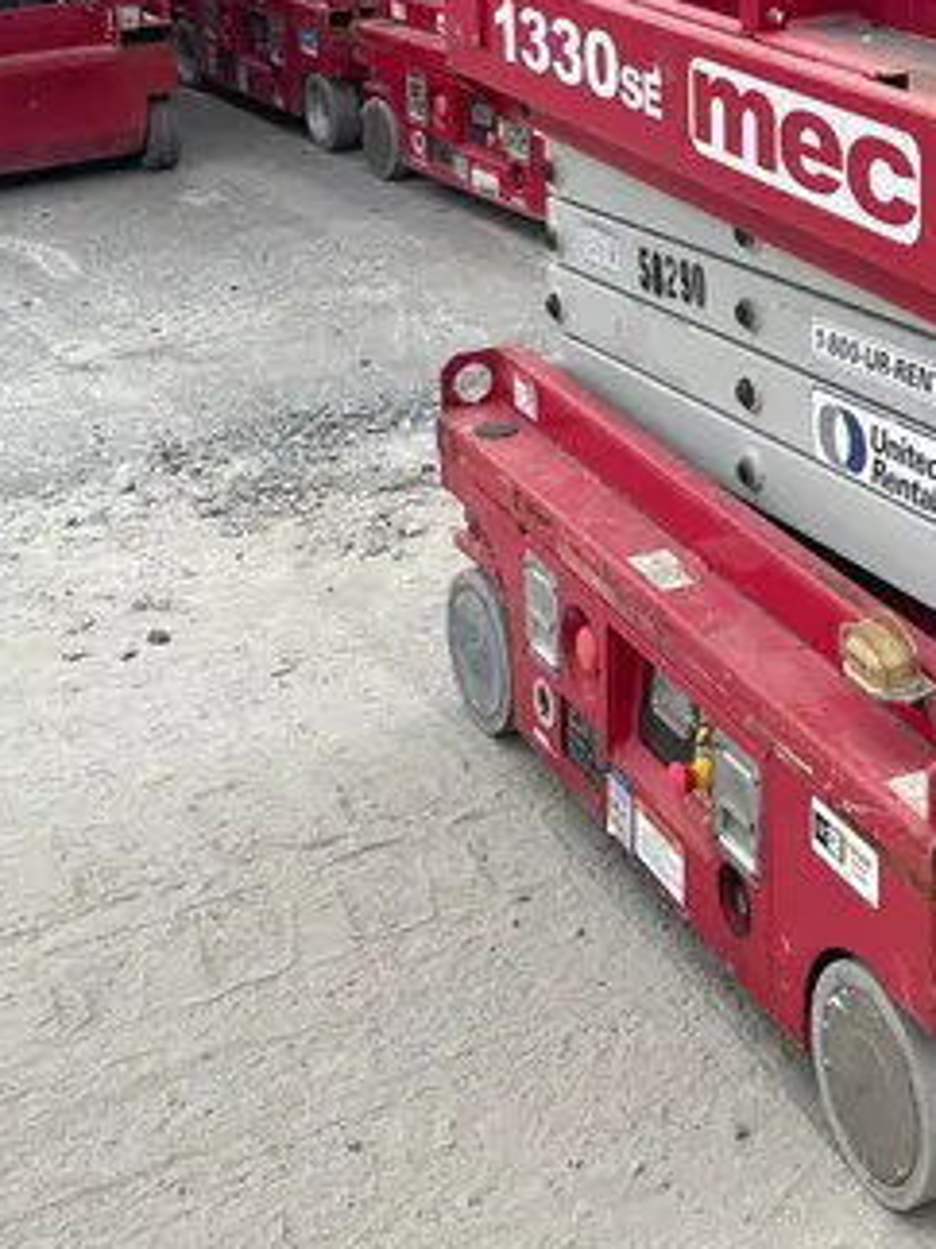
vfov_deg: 31.1
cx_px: 901
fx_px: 2129
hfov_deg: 23.9
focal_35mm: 59
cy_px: 106
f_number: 1.6
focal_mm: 4.2
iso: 32
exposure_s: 1/678
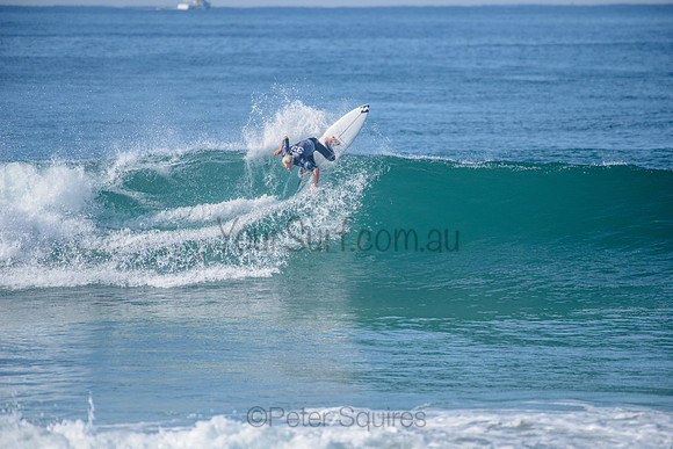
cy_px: 224
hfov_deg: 4.1
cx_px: 336
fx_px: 9349
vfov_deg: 2.8
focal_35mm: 500
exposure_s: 1/2500
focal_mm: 500
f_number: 5.6
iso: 280
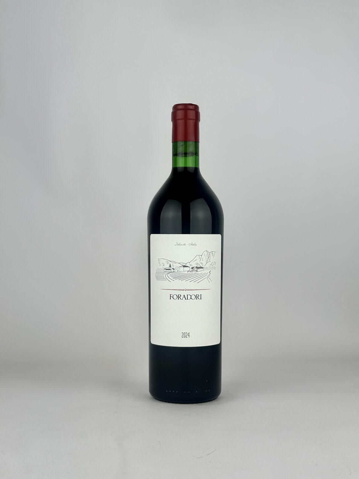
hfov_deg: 30.3
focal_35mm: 48
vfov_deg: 39.7
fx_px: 664
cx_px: 180
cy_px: 240
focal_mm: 6.86
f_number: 1.78
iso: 80
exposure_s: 1/1357
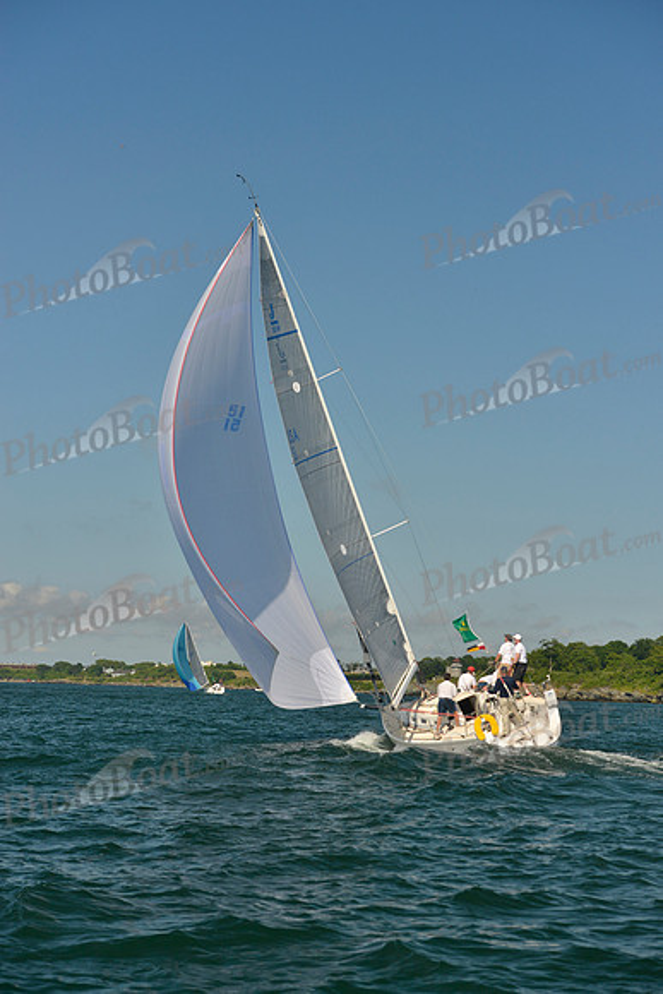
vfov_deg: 28.8
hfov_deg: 19.5
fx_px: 1932
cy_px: 497
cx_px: 332
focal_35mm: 70
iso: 400
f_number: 6.3
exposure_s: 1/1250
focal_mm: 70
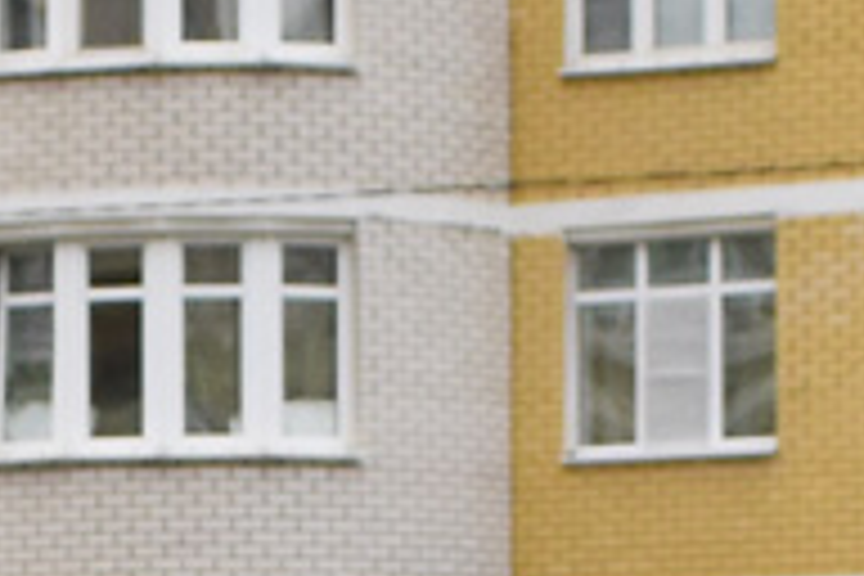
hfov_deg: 10.7
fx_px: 4608
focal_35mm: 192
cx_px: 468
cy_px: 1969
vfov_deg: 6.3
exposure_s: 1/250
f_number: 5
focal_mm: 18
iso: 400
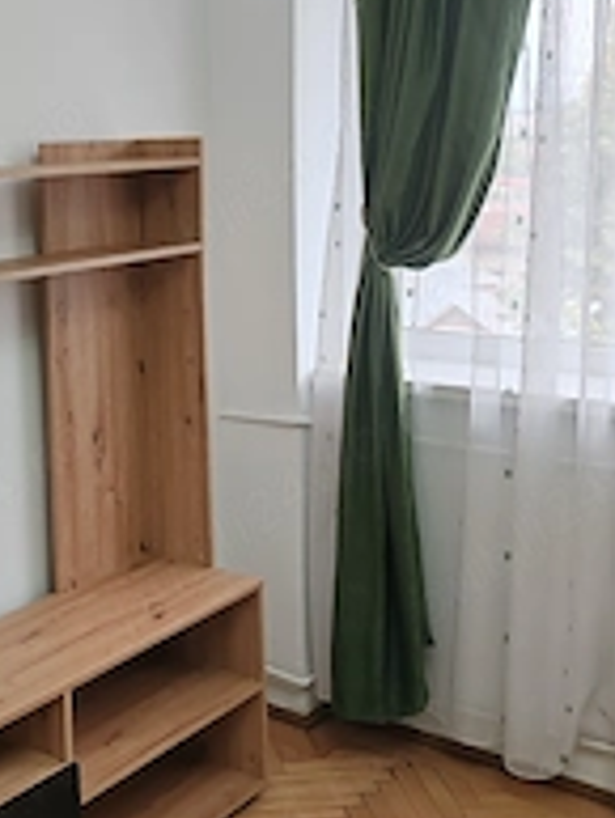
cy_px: 271
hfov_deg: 25.5
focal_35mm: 56
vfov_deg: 34.0
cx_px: 98
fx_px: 1325
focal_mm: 6.12
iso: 100
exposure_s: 1/100
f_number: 1.9
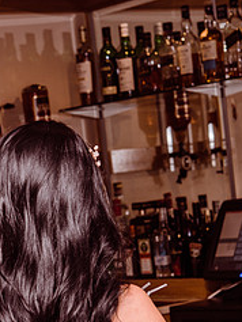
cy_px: 259
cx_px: -65
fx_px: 1313
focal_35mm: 141
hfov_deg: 10.3
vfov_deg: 13.9
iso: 250
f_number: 5.6
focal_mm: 60
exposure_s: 1/100
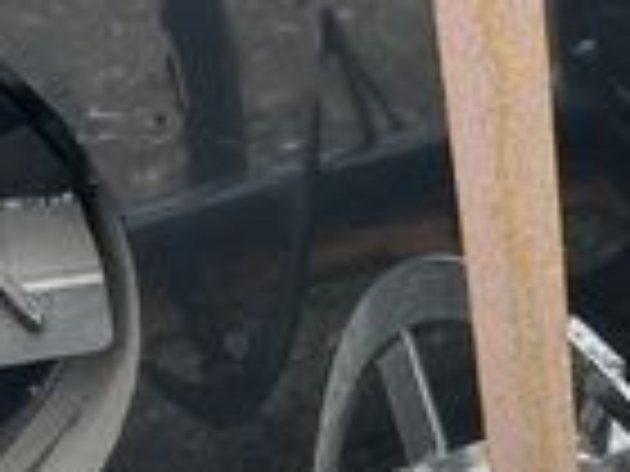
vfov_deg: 17.8
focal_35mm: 83
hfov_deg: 21.6
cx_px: 783
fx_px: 1511
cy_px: 279
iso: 20
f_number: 1.8
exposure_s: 1/122
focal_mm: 3
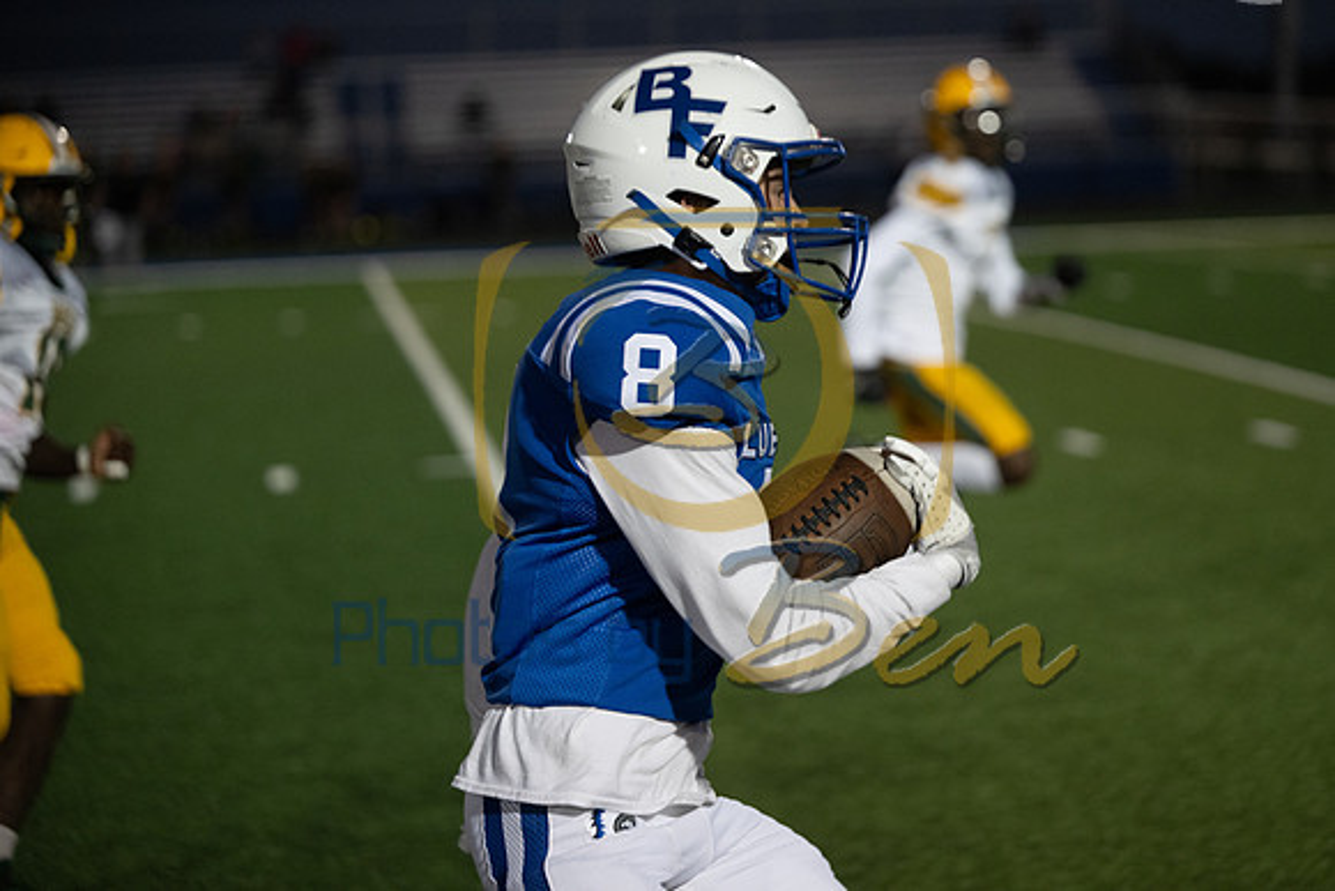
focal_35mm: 105
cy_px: 446
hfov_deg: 19.5
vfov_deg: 13.0
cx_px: 668
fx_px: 3894
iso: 2500
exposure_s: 1/1250
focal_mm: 105
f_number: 2.8
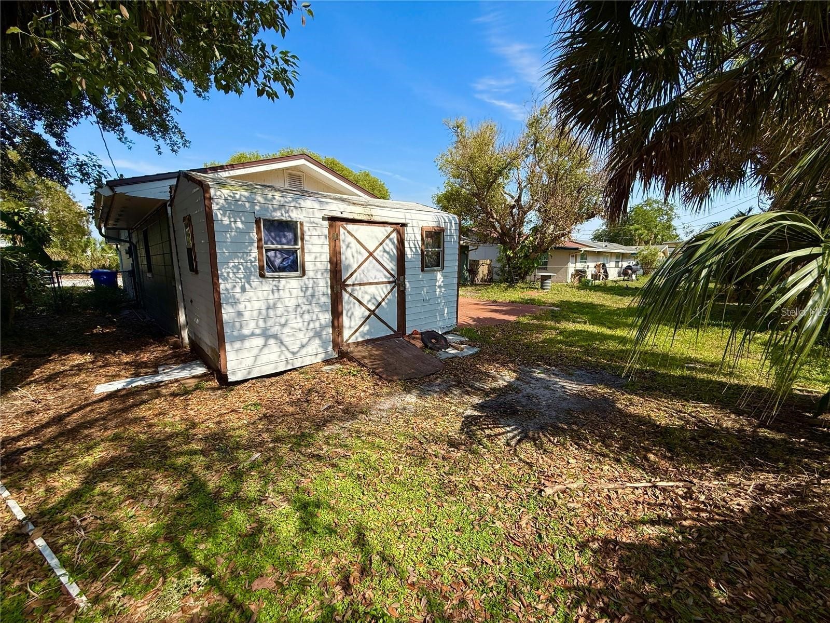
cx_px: 415
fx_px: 336
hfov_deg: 102.1
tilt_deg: -7.6
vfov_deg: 85.7
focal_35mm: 14
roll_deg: +0.3
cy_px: 312
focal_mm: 2.22
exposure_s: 1/1698
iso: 50
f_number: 2.2
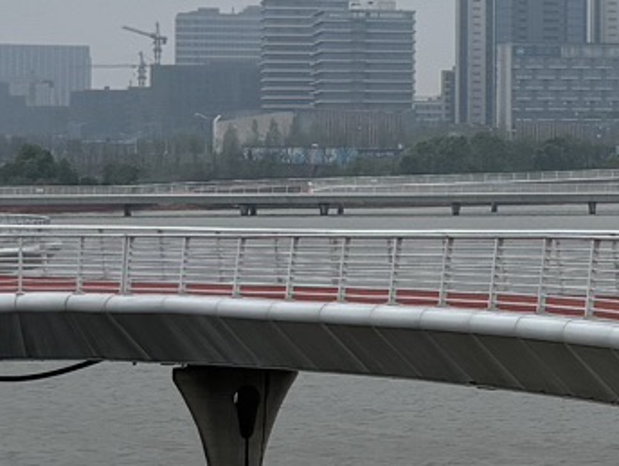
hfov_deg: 11.4
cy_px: 85
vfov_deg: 9.8
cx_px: 1364
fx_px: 2704
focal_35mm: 151
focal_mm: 5.96
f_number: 1.6
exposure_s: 1/559
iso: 50
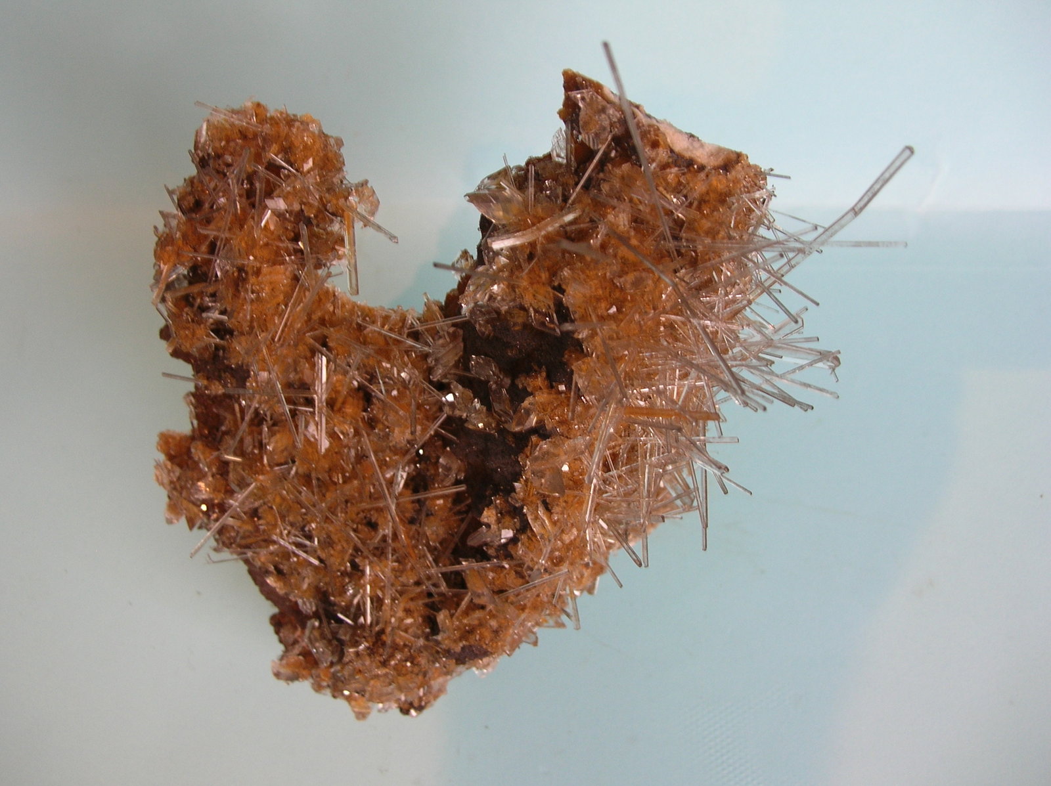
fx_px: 1092
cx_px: 526
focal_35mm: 36
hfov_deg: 51.4
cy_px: 393
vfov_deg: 39.6
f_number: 2.7
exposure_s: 1/6.2
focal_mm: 6
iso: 50
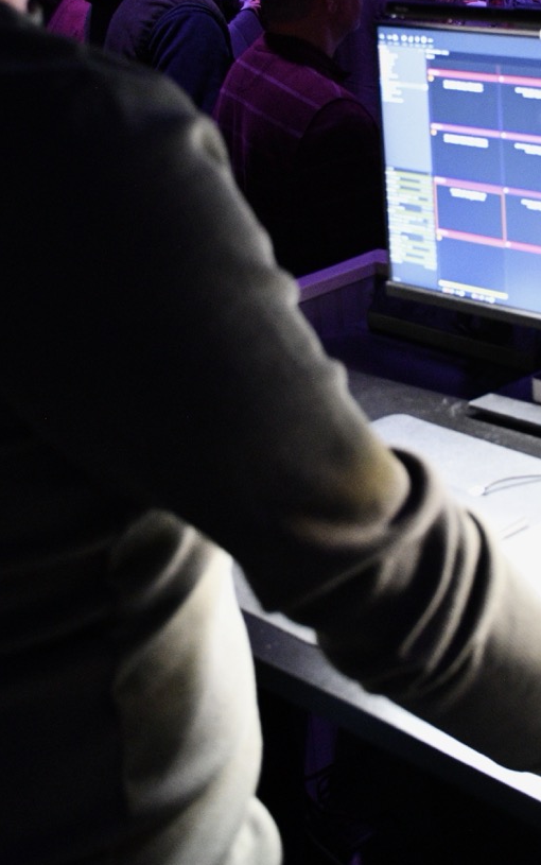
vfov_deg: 28.1
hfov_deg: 18.0
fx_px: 1697
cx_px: 400
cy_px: 190
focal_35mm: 72
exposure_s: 1/40
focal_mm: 30
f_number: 4
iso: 5000
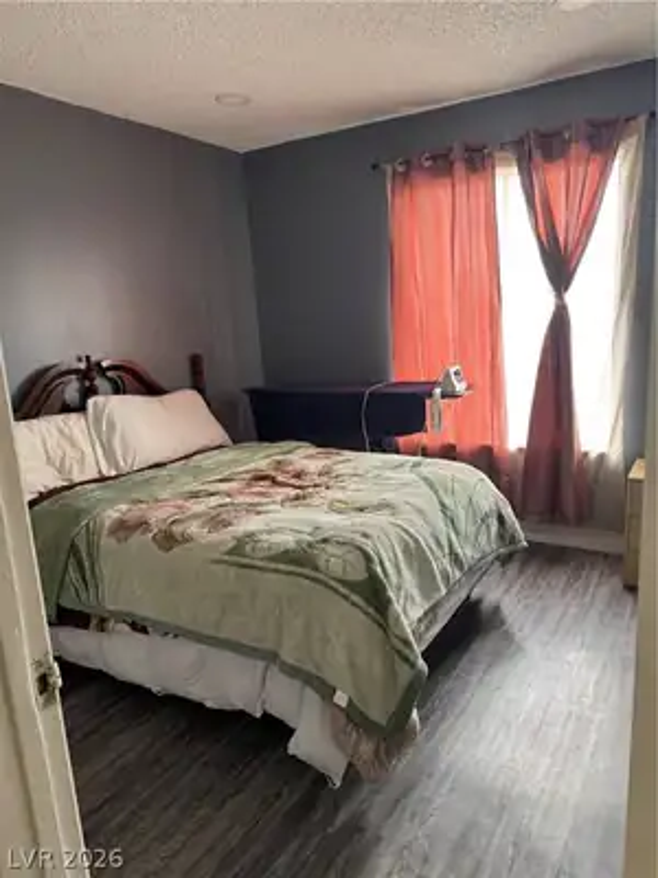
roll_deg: +4.0
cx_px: 329
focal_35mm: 24
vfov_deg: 71.6
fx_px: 608
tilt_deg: -10.8
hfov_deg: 56.8
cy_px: 439
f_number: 1.78
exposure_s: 1/60
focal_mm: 6.76
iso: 160
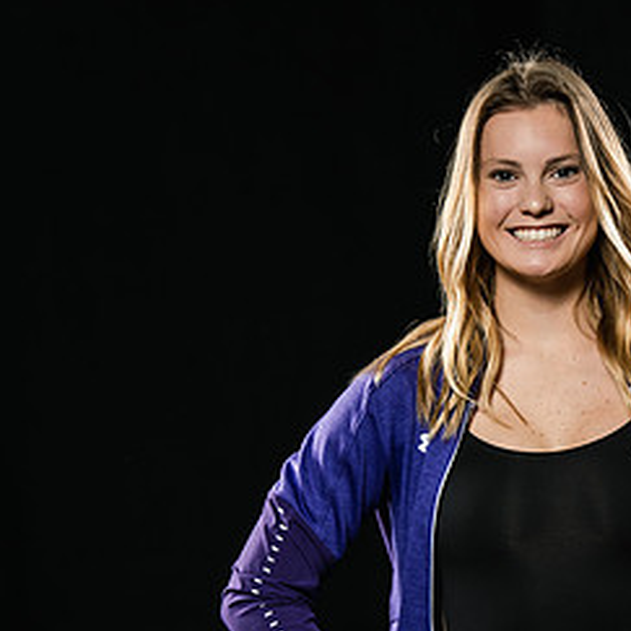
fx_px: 4681
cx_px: 628
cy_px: 469
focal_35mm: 227
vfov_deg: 7.7
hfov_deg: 7.7
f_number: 5.6
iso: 320
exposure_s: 1/250
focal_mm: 112
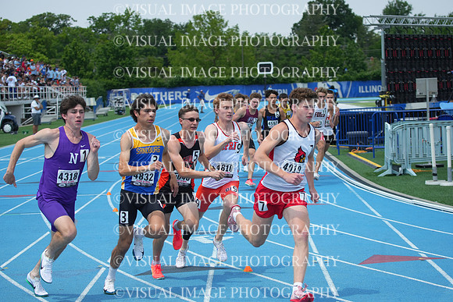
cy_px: 151
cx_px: 226
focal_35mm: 100
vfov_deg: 13.7
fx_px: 1259
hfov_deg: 20.4
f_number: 5.6
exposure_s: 1/2000
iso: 400
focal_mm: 100
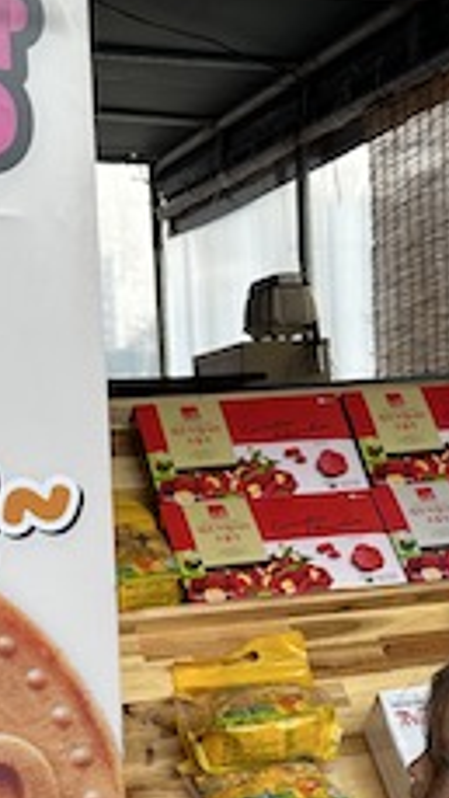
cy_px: 669
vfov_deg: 28.2
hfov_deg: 16.5
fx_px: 1543
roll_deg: +5.2
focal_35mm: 73
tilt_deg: -4.1
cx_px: 195
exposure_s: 1/745
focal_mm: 6.86
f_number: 1.78
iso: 80
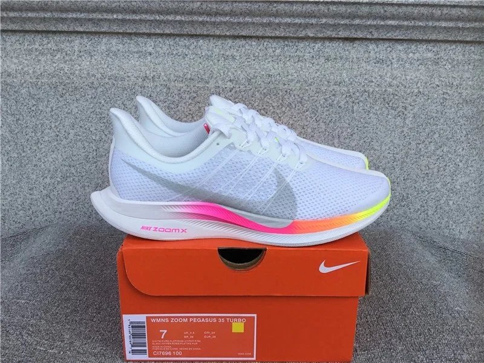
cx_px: 242
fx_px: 433
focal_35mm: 31
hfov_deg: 58.4
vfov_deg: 45.4
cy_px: 182
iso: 25
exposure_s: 1/668
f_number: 2.4
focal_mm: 3.3
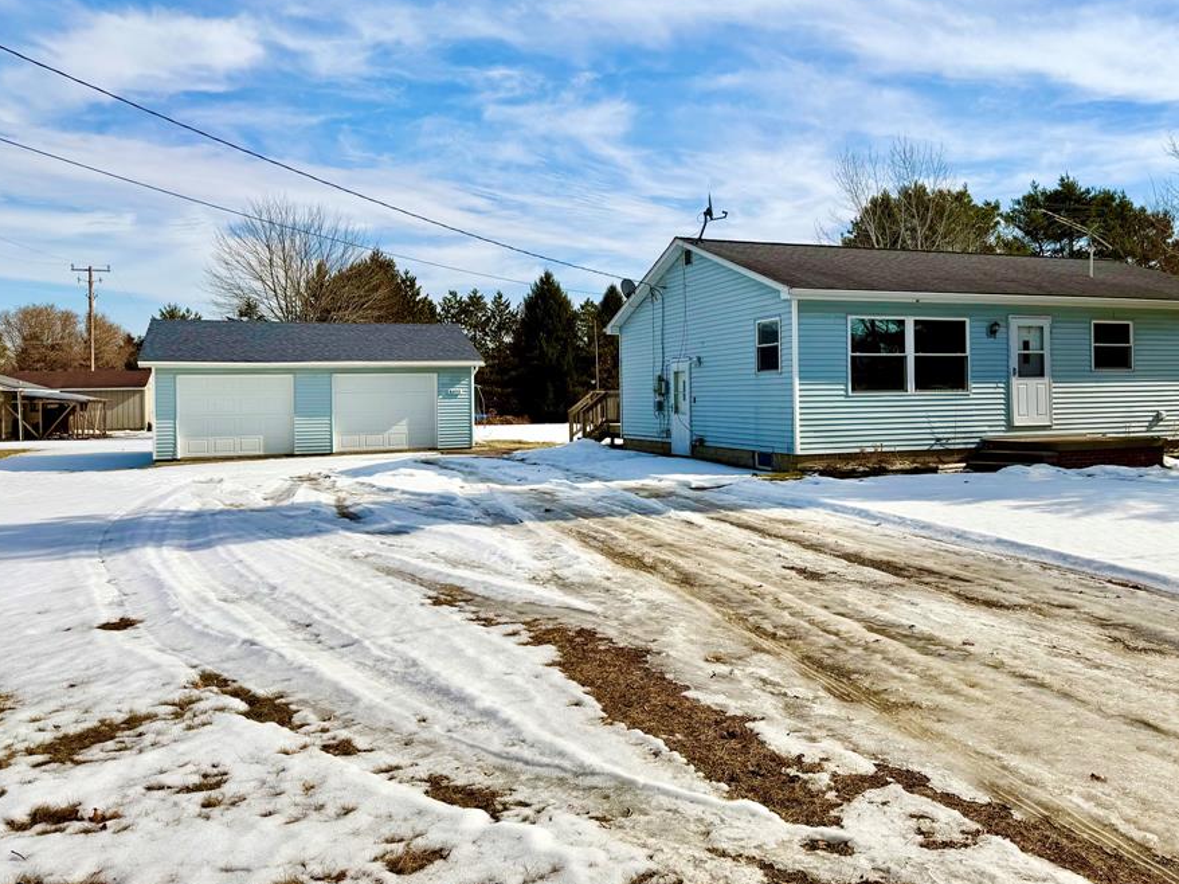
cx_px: 674
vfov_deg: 49.6
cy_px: 388
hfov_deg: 63.2
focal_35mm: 28
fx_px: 953
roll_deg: +0.5
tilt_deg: +1.2
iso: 80
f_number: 1.78
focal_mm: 6.76
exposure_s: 1/10309
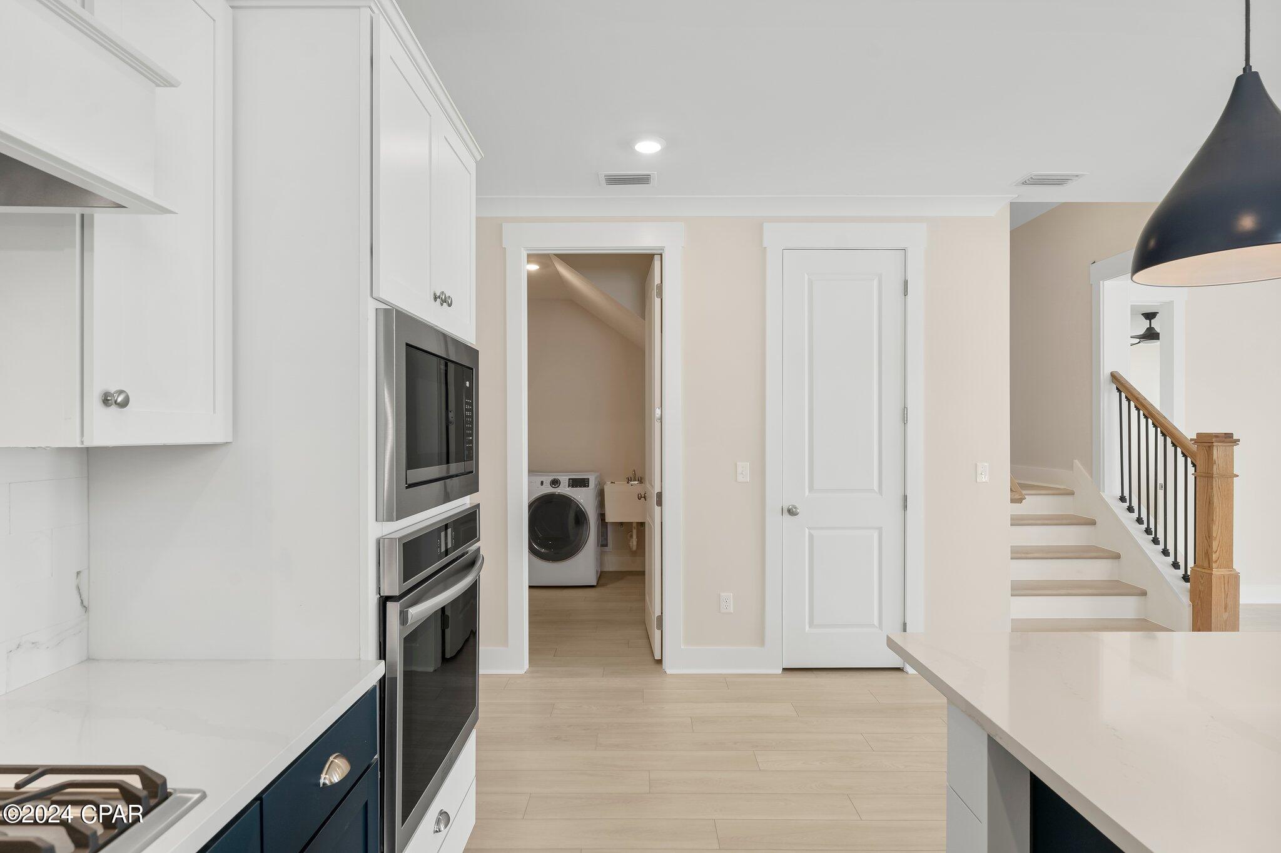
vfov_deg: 65.3
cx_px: 640
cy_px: 426
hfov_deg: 87.8
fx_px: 665
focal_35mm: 19
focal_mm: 18.7
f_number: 8
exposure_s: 1/15
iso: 400
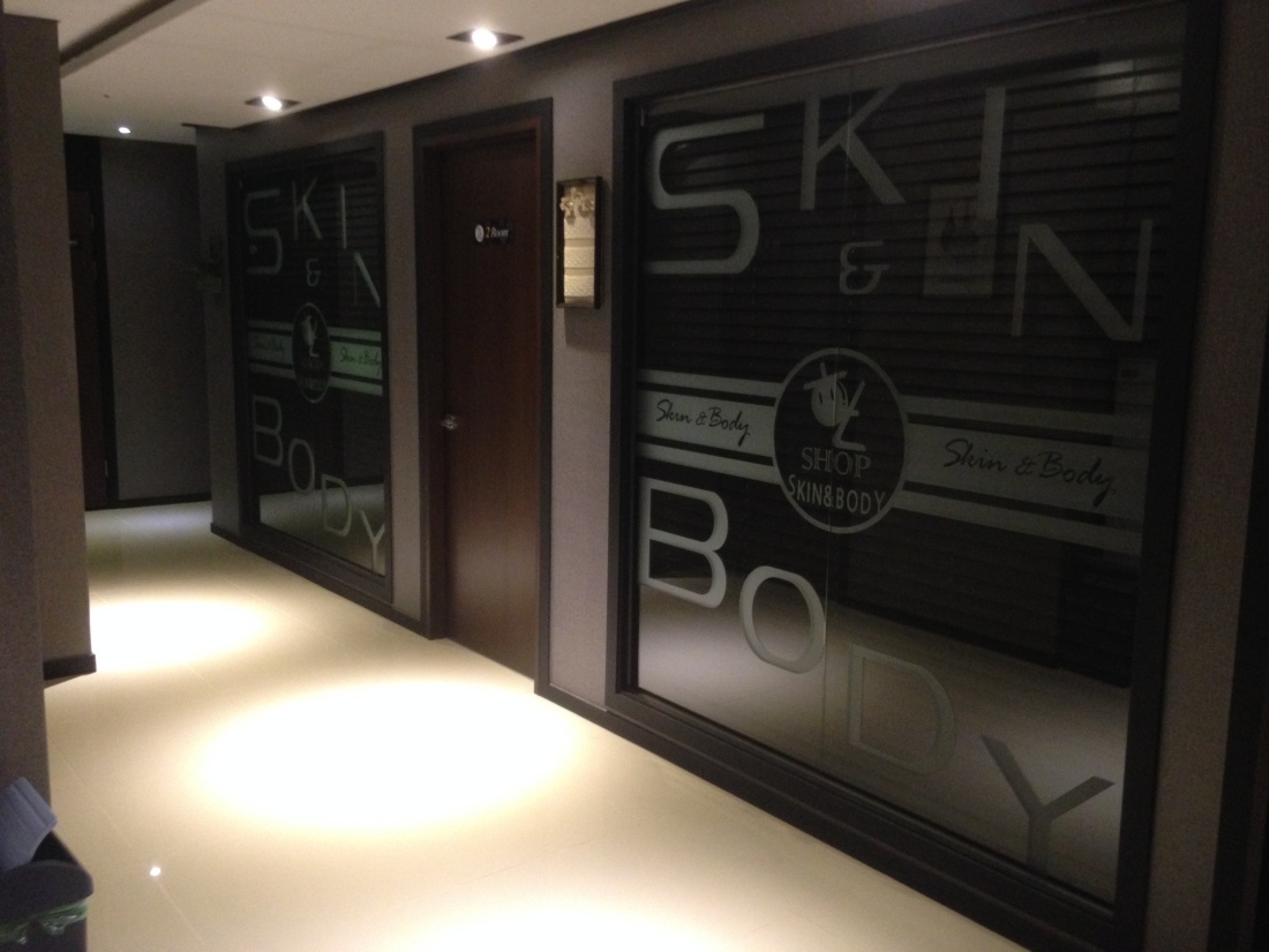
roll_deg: -1.7
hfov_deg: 55.4
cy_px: 476
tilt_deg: -6.4
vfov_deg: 42.9
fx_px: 1210
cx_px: 634
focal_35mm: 33
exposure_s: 1/20
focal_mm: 4.12
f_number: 2.4
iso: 320
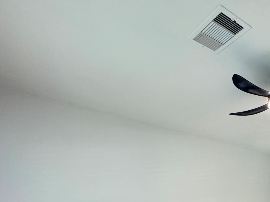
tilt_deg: +0.2
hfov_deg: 49.0
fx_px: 250
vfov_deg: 37.9
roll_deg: -0.7
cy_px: 215
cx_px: 255
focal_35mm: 32
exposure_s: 1/60
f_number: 2.2
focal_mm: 2.22
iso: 320
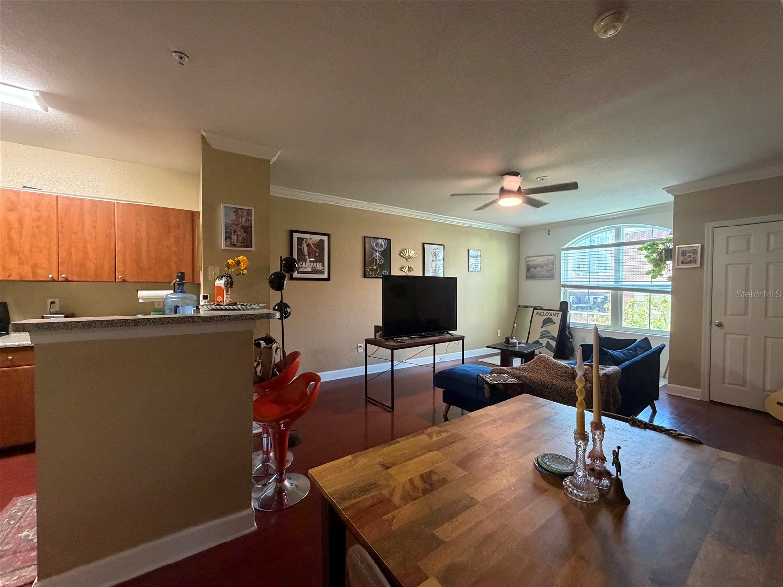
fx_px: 317
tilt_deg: -1.7
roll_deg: +0.0
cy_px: 294
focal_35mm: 14
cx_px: 392
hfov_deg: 102.1
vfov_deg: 85.7
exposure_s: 1/60
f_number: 2.2
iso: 400
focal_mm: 2.22
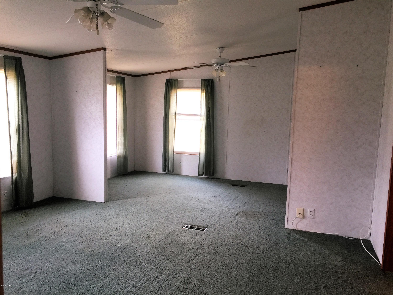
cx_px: 196
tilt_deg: -6.3
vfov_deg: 48.2
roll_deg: -2.2
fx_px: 329
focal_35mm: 29
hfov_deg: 61.7
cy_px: 148
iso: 40
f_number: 2.2
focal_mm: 4.15
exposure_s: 1/30
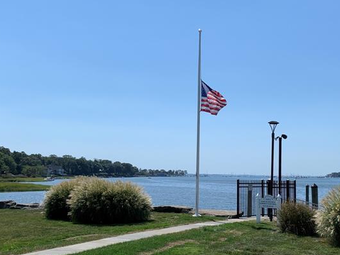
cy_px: 132
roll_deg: +0.7
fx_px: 491
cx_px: 226
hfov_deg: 37.8
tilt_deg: +4.0
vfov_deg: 29.1
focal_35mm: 50
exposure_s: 1/4464
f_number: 1.8
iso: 25
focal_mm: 4.25
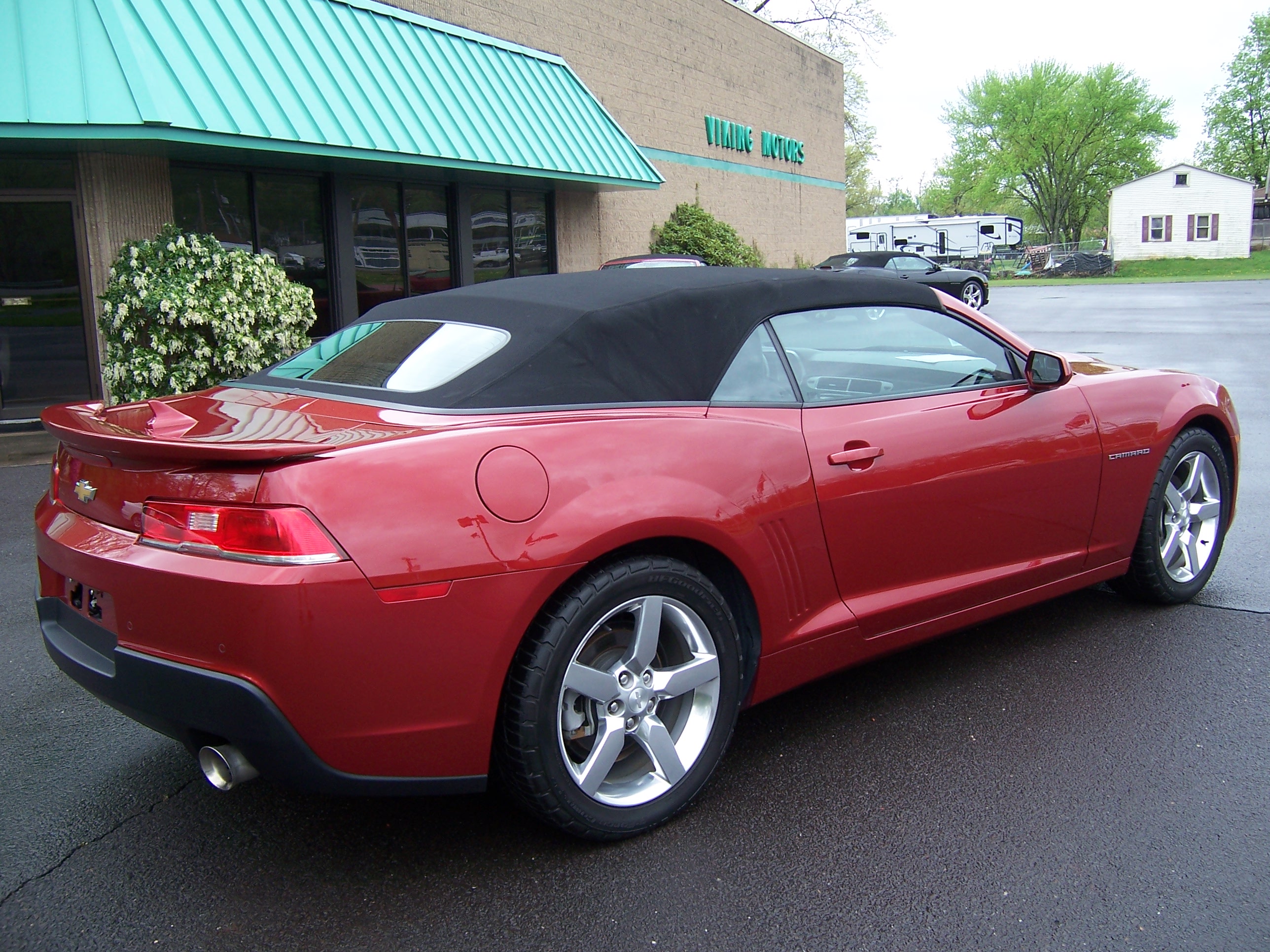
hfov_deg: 55.4
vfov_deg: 42.9
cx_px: 635
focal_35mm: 33
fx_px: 1211
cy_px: 476
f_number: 3.4
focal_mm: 5.5
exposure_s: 1/180
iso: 80
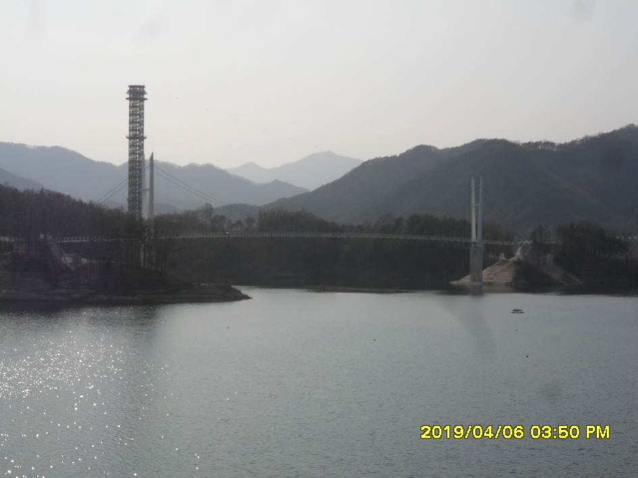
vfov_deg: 23.3
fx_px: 1161
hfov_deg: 30.7
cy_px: 239
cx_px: 319
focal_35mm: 63
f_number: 5.6
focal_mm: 11.2
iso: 100
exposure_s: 1/1000
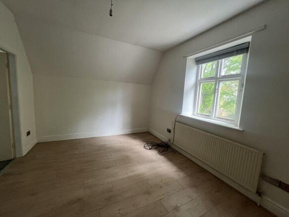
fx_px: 109
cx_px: 144
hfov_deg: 106.2
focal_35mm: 13
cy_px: 108
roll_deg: -2.5
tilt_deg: -5.6
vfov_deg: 89.9
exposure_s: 1/87
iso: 250
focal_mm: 1.57
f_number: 1.8
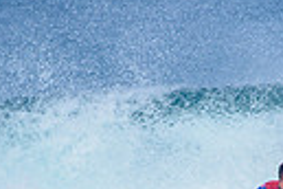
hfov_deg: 0.9
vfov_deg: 0.6
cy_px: 289
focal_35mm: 2254
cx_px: 292
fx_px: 17718
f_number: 5.6
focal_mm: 500
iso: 200
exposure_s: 1/2000
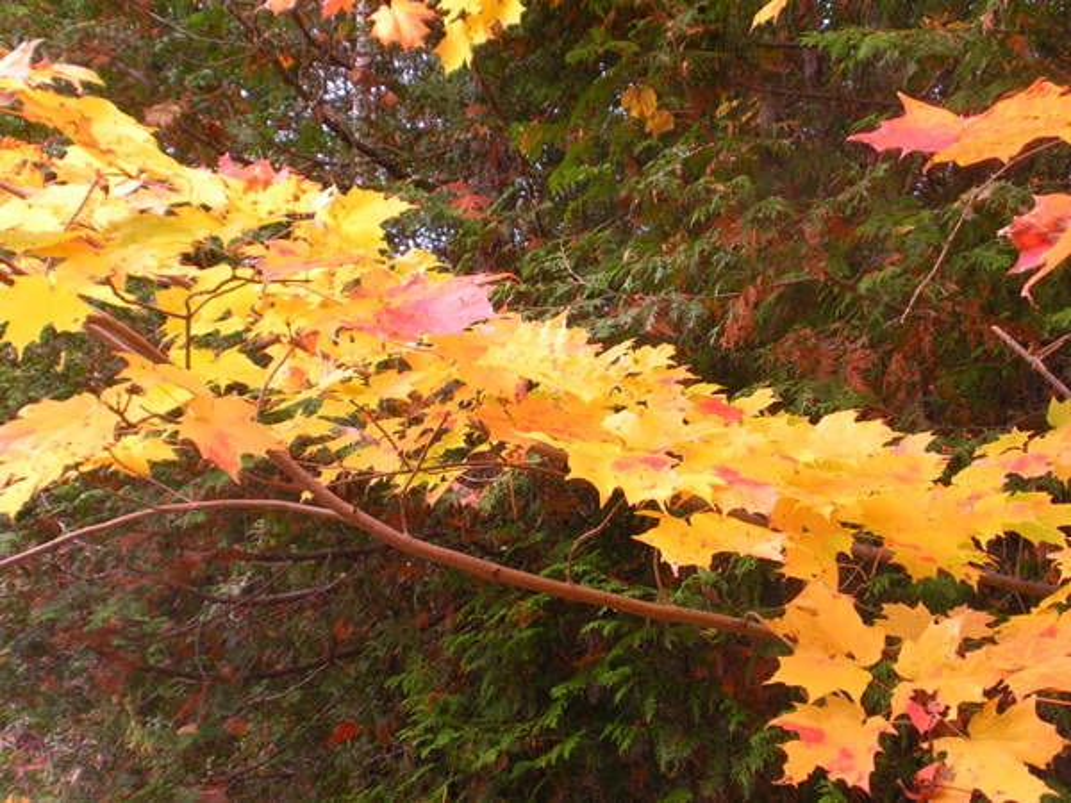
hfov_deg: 42.9
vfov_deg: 32.9
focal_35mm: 44
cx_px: 536
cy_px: 402
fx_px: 1361
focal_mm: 7.7
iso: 148
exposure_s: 1/116
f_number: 4
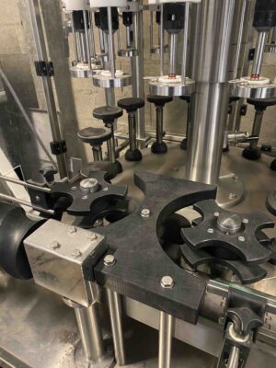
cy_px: 184
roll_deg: +3.2
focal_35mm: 26
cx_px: 138
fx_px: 276
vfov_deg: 67.3
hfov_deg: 53.1
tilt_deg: -29.1
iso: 640
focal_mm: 4.25
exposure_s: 1/25
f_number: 1.8
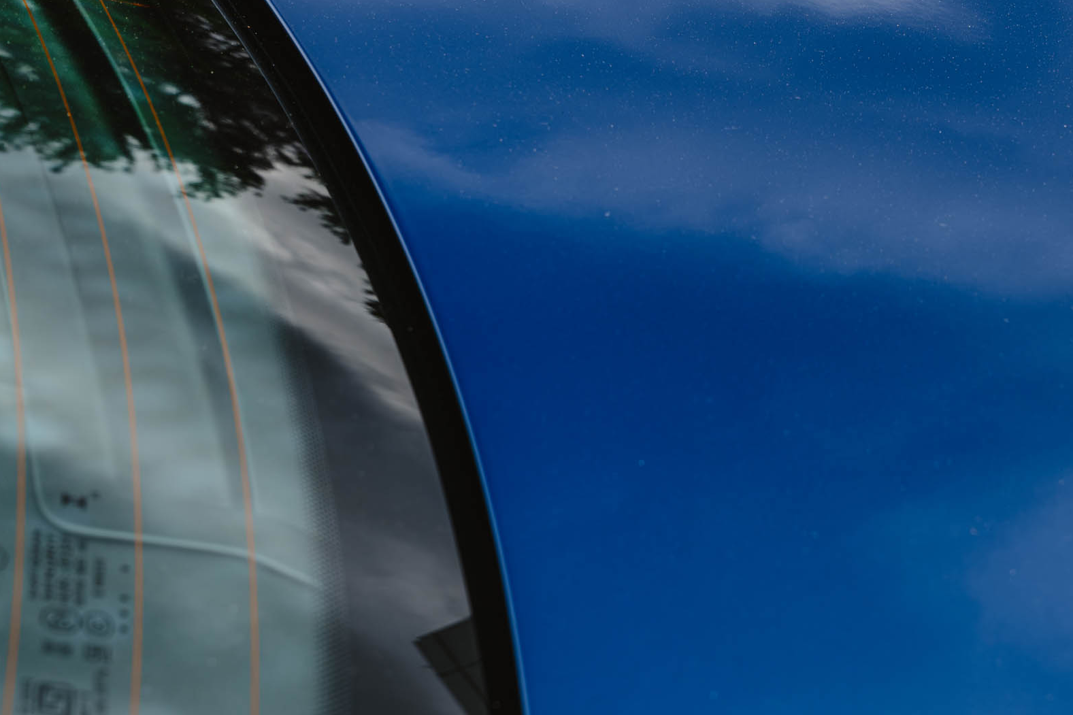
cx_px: 825
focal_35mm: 81
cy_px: 188
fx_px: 2404
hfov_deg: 24.8
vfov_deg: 16.8
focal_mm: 36.3
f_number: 7.1
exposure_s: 1/50
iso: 200
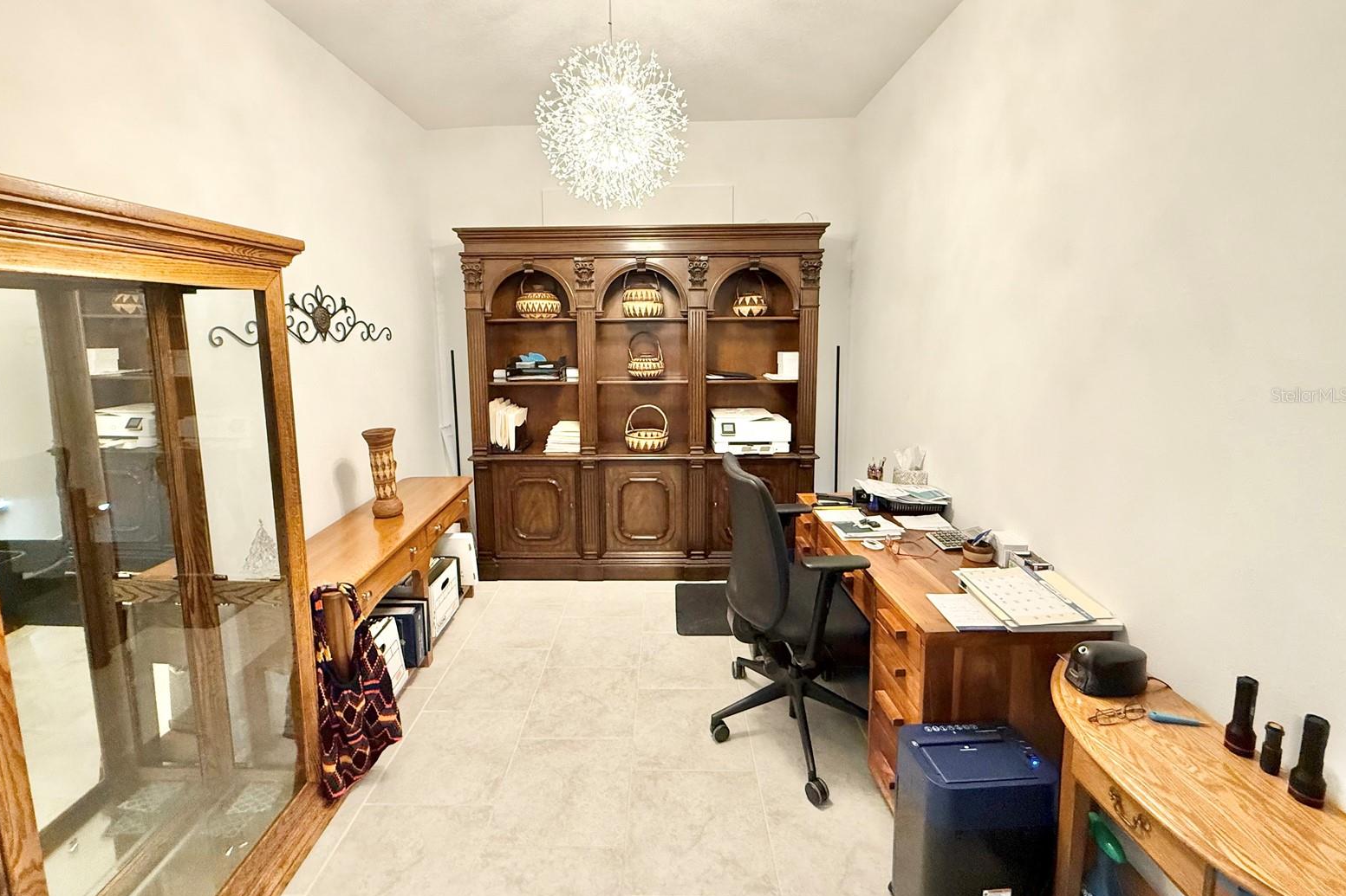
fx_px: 561
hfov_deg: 100.4
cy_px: 395
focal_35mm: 15
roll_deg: +0.8
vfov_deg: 77.0
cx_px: 660
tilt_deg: -6.8
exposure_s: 1/60
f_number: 2.2
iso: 400
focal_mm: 2.22
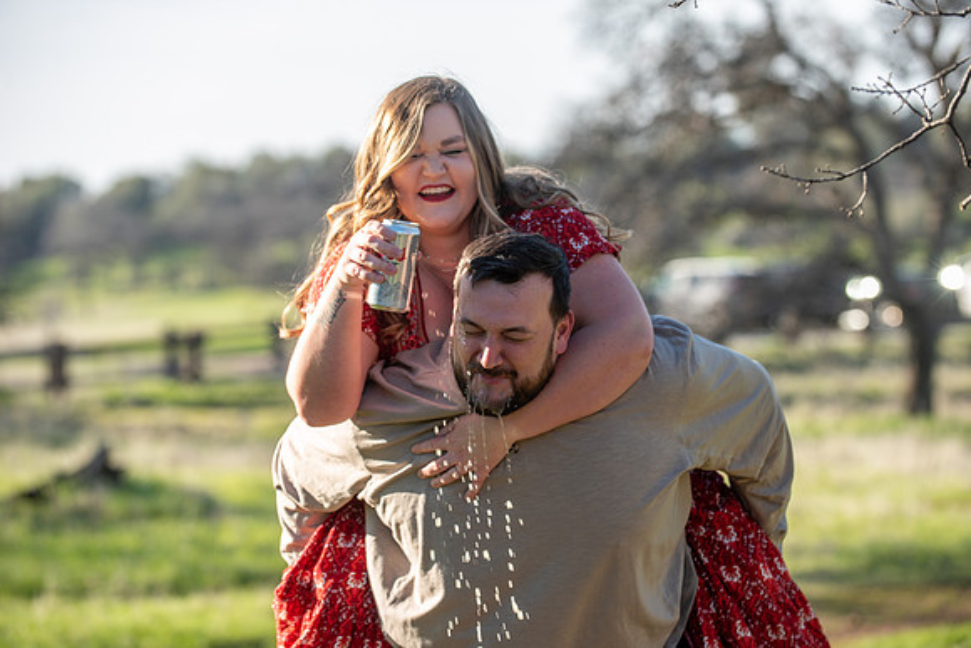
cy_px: 324
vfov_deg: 9.8
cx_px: 486
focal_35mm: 140
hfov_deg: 14.7
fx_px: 3777
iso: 50
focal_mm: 140
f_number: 4
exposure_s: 1/250
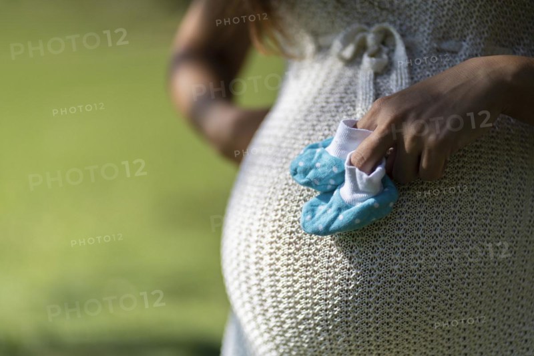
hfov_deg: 23.9
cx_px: 267
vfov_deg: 16.1
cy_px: 178
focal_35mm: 85
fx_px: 1260
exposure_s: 1/8000
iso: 200
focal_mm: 85
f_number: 1.8
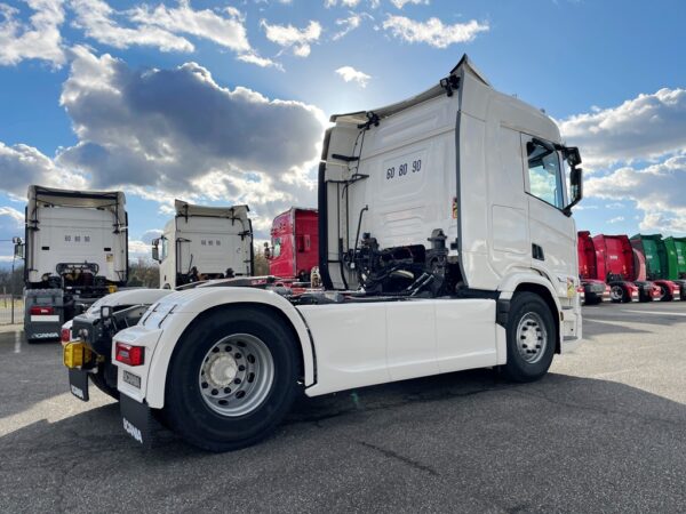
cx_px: 343
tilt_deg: +1.7
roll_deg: +1.3
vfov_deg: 53.1
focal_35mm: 26
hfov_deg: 67.3
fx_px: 515
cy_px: 257
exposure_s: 1/3610
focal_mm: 4.2
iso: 32
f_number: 1.6
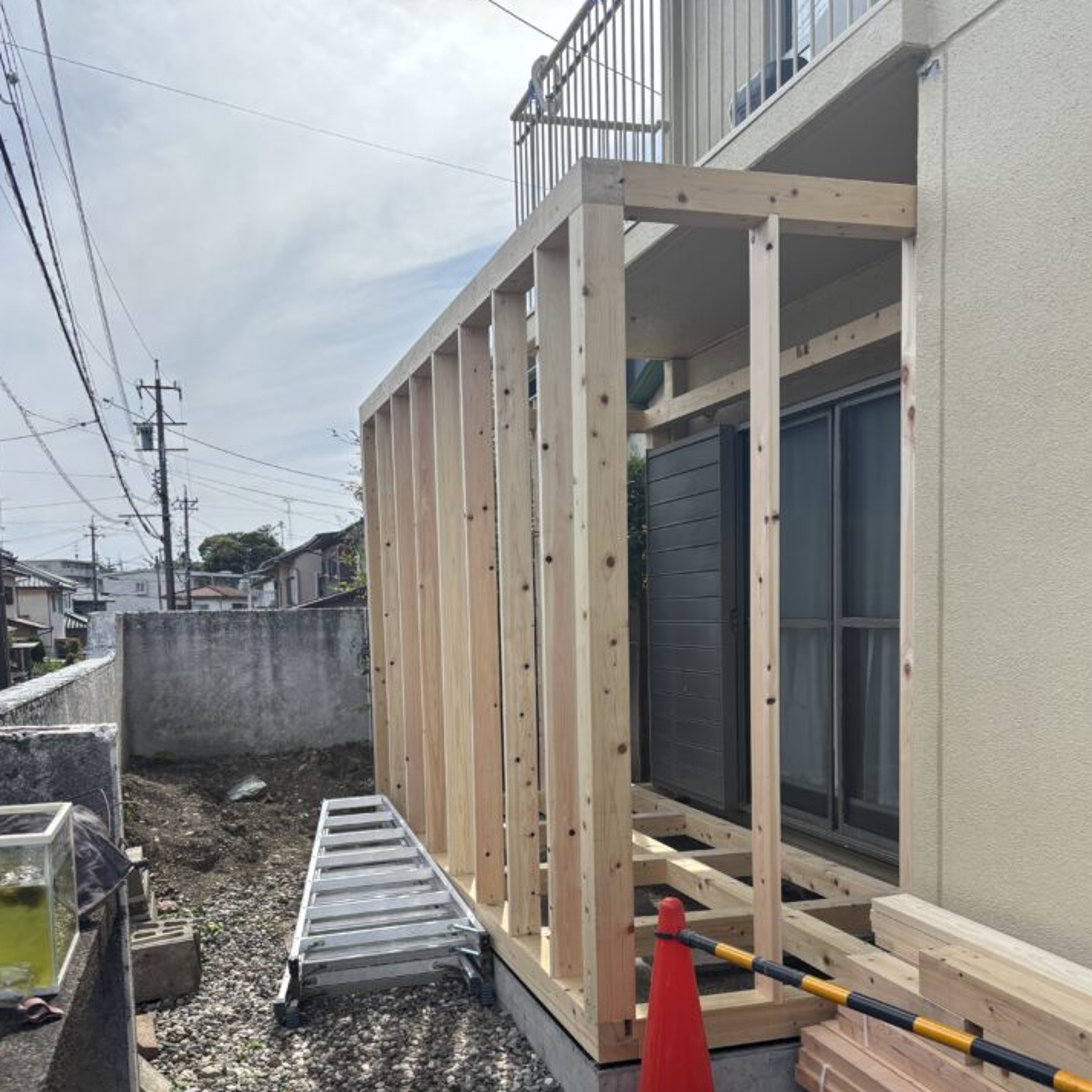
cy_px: 703
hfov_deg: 49.7
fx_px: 1178
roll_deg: +0.5
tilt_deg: -4.9
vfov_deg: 49.1
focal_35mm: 33
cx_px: 544
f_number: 1.6
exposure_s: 1/2571
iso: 50
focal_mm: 5.96
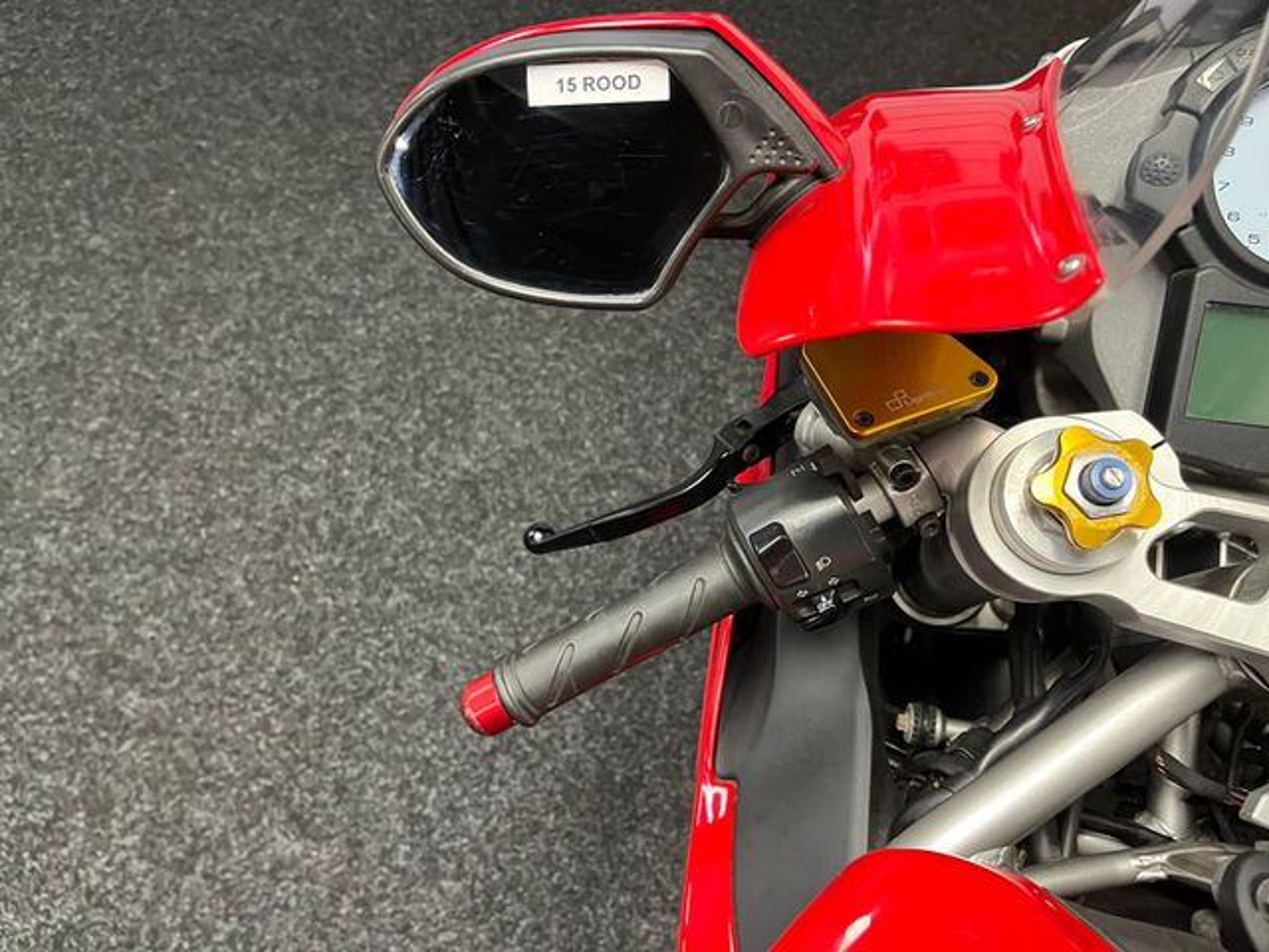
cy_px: 476
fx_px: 953
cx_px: 634
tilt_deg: -56.1
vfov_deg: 53.1
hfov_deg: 67.3
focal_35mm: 26
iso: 400
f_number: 1.6
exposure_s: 1/50
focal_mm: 5.1
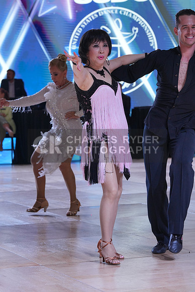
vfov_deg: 17.3
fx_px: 958
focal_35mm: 118
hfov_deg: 11.6
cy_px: 146
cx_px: 98
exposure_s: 1/400
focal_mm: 118
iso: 2000
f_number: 7.1
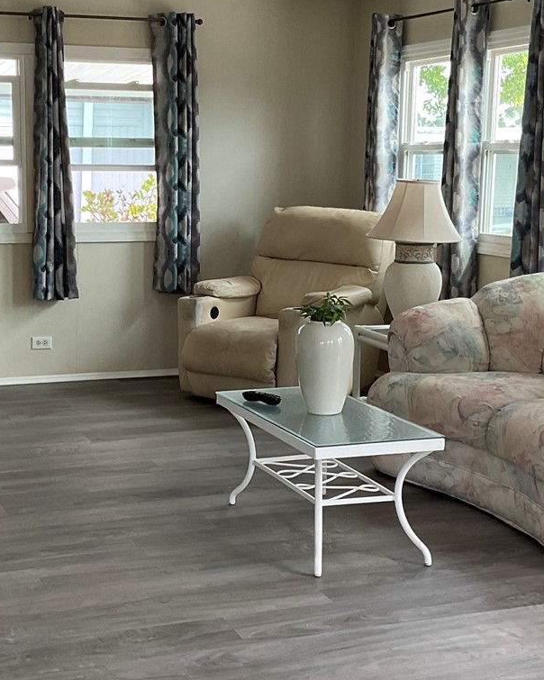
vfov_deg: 31.5
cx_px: 177
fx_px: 1208
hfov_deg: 25.2
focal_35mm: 60
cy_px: 341
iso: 64
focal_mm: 3
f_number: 1.8
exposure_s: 1/120
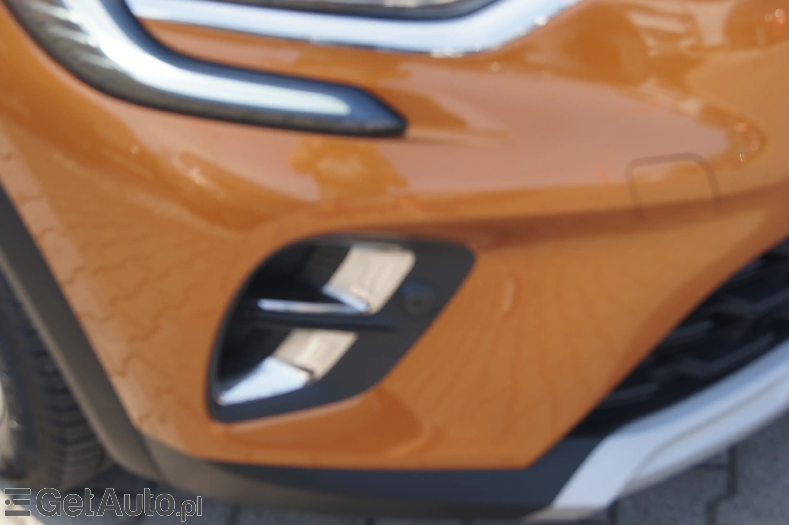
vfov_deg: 22.6
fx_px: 1314
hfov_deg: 33.4
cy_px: 262
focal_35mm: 60
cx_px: 394
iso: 100
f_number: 5.6
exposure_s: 1/100
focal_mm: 40
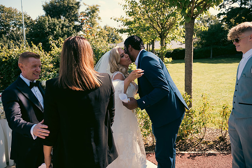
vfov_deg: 45.0
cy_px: 84
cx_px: 126
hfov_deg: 63.6
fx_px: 203
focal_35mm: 29
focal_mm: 29
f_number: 3.5
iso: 250
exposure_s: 1/1000
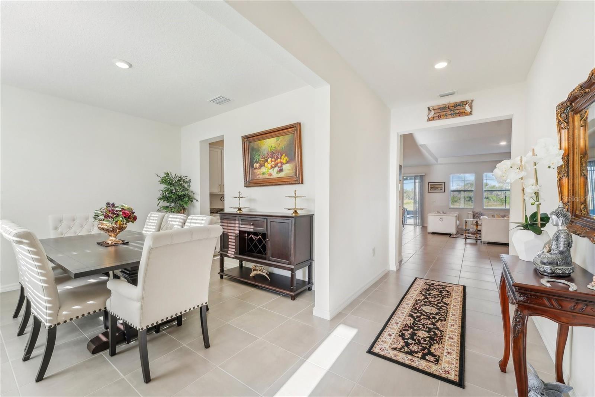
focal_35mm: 14
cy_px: 198
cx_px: 298
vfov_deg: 81.2
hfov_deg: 104.3
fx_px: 231
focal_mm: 14
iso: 400
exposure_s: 1/50
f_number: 8
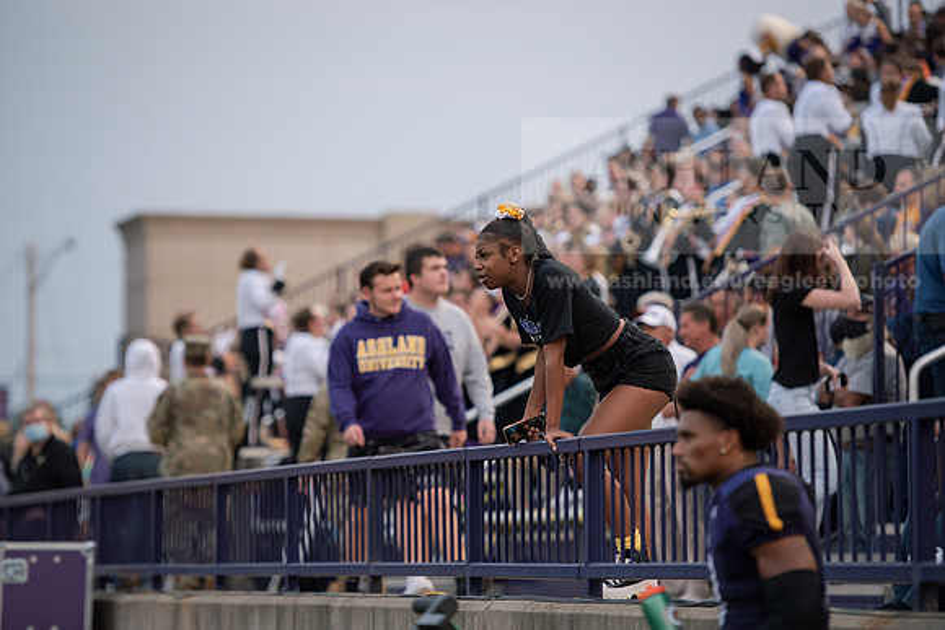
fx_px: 4463
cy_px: 315
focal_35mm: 170
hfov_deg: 12.1
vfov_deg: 8.1
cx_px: 472
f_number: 3.2
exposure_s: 1/800
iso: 2000
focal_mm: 170
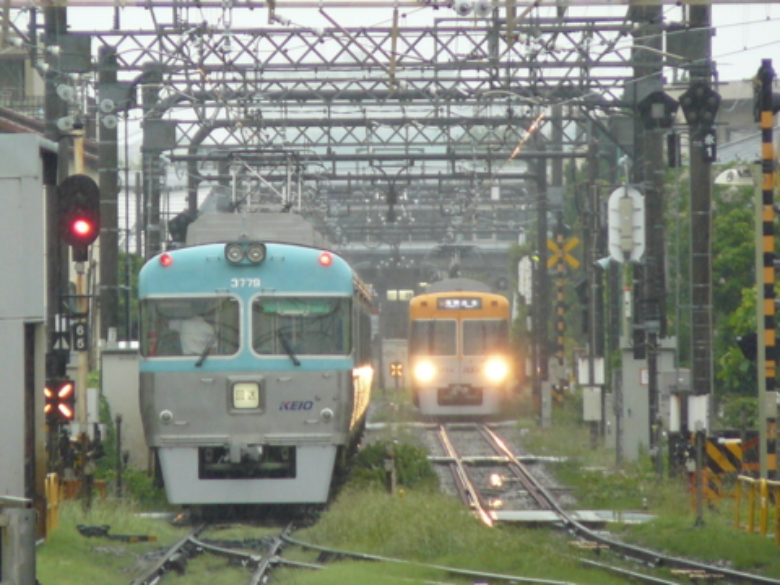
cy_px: 292
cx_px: 390
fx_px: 14601
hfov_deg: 3.1
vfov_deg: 2.3
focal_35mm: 648
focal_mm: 72
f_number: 3.3
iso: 200
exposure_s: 1/125
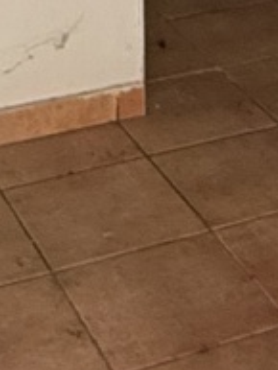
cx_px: 230
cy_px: -495
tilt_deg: -2.8
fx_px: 1487
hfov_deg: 10.6
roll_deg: +0.3
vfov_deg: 11.8
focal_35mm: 139
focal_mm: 2.22
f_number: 2.2
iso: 320
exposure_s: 1/73
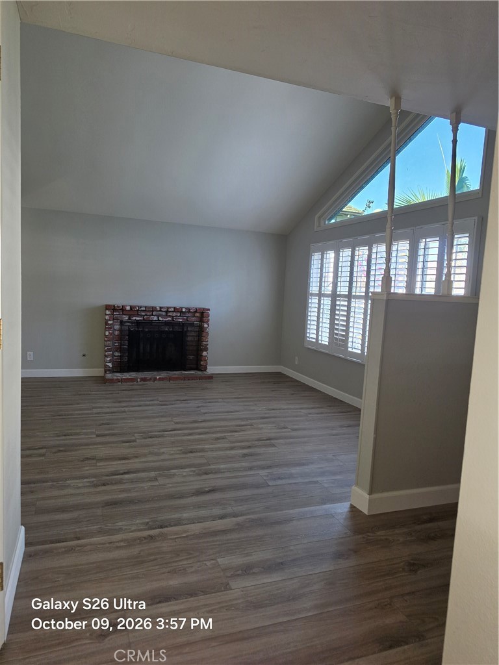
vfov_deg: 73.9
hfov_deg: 58.9
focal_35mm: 23
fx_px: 442
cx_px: 250
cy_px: 332
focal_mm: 6.5
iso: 320
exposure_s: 1/120
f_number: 1.4
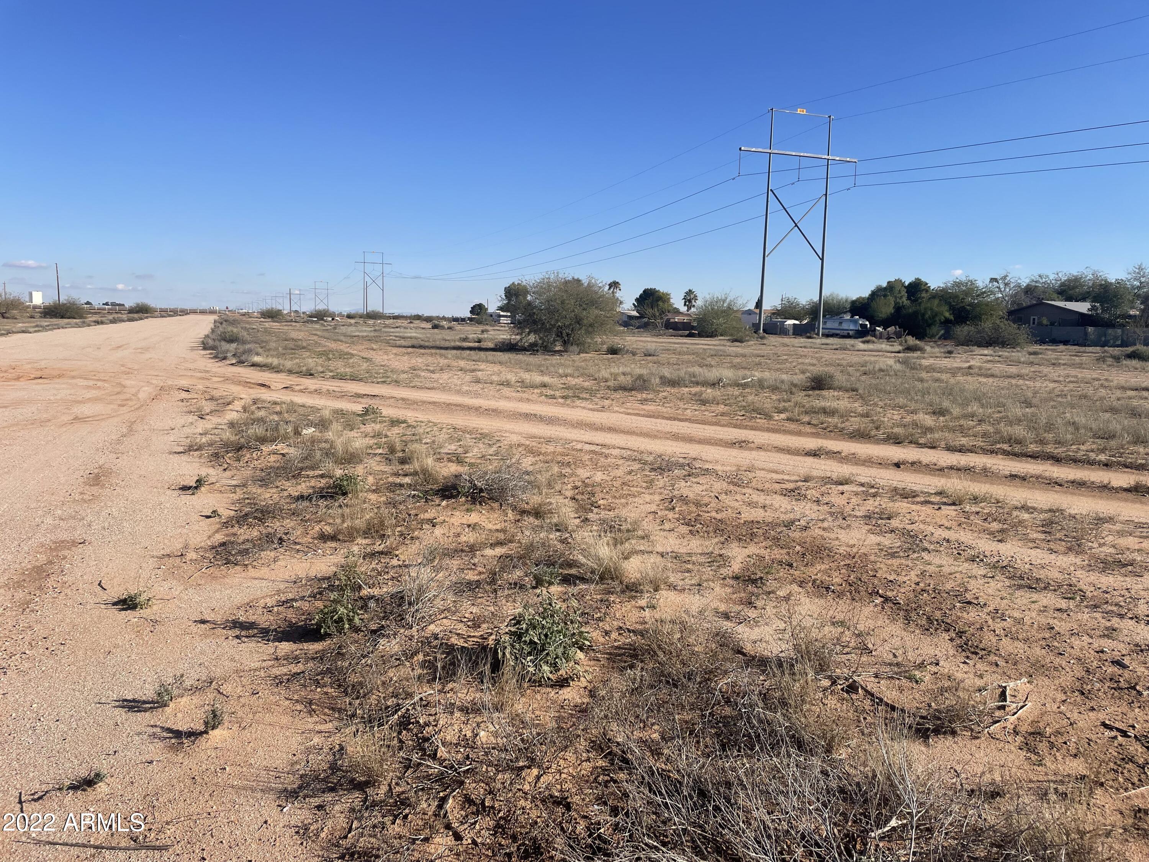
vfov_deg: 53.1
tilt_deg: -7.6
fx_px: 863
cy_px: 431
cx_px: 574
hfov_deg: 67.3
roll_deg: -0.4
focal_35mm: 26
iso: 32
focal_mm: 4.2
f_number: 1.6
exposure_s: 1/4292
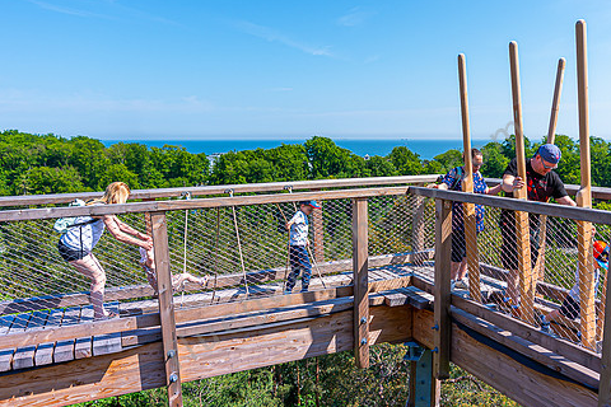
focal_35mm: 29
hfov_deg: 63.4
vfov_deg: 44.8
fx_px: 492
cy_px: 240
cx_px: 346
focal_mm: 16
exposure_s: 1/800
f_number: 2.8
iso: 100
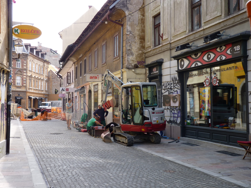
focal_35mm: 45
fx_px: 326
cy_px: 93
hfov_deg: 42.1
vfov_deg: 32.2
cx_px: 126
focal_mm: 7.8
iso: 80
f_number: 4
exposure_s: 1/160
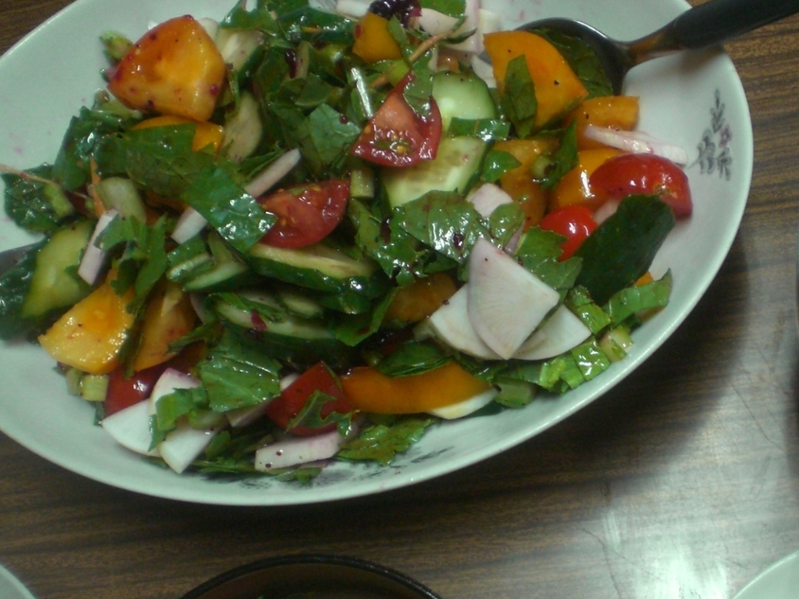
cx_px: 555
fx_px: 1246
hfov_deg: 35.1
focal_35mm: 54
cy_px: 382
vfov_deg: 26.9
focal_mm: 6.3
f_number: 3.1
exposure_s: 1/25
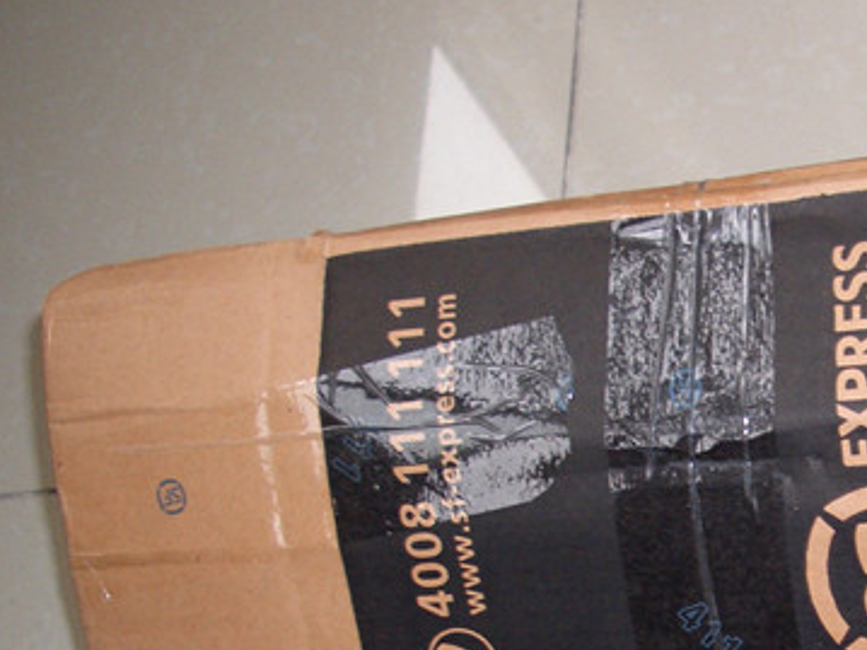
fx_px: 1953
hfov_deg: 24.5
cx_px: 744
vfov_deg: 18.5
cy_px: 599
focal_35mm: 78
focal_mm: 5.8
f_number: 2.6
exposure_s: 1/60
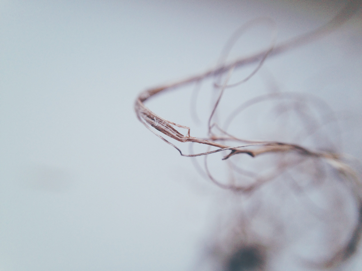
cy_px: 136
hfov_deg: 55.4
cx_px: 181
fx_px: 345
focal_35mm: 33
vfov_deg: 42.9
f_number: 2.4
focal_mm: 4.12
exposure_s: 1/120
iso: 50
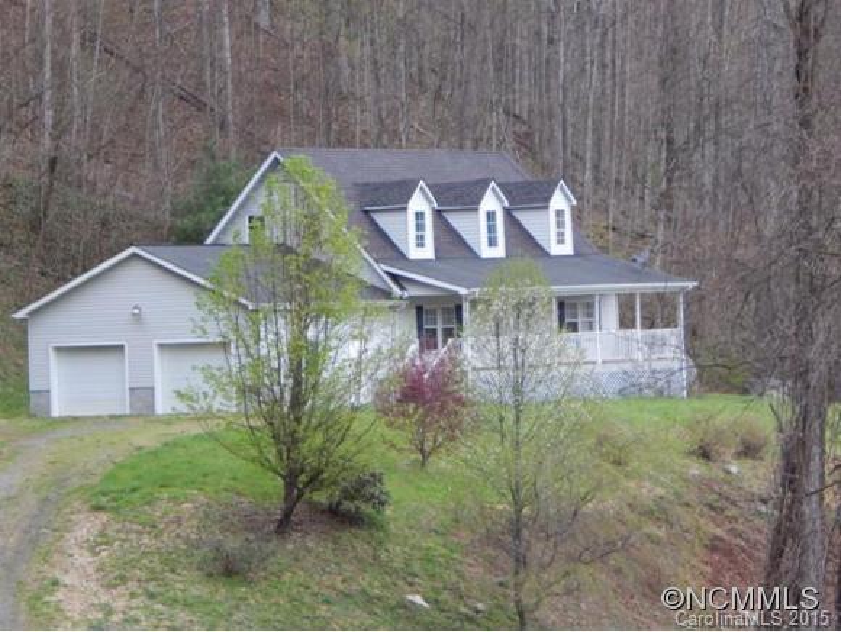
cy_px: 316
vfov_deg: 6.4
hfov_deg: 8.5
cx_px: 420
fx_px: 5641
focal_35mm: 232
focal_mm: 41.7
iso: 320
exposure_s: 1/30
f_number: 5.6
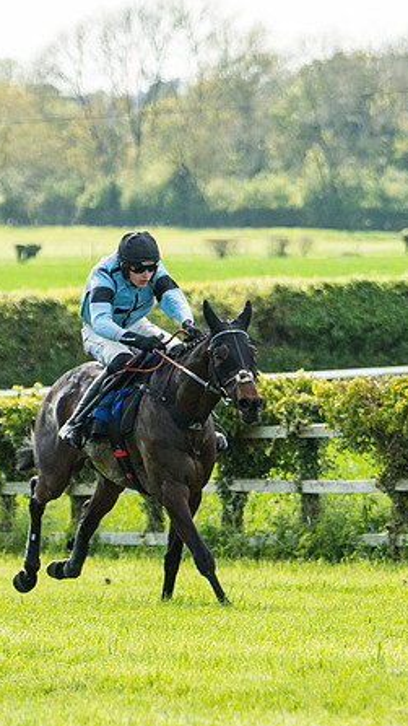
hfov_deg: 2.9
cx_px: 360
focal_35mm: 417
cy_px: 399
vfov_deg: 5.2
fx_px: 8017
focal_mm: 130
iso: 400
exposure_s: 1/3200
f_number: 4
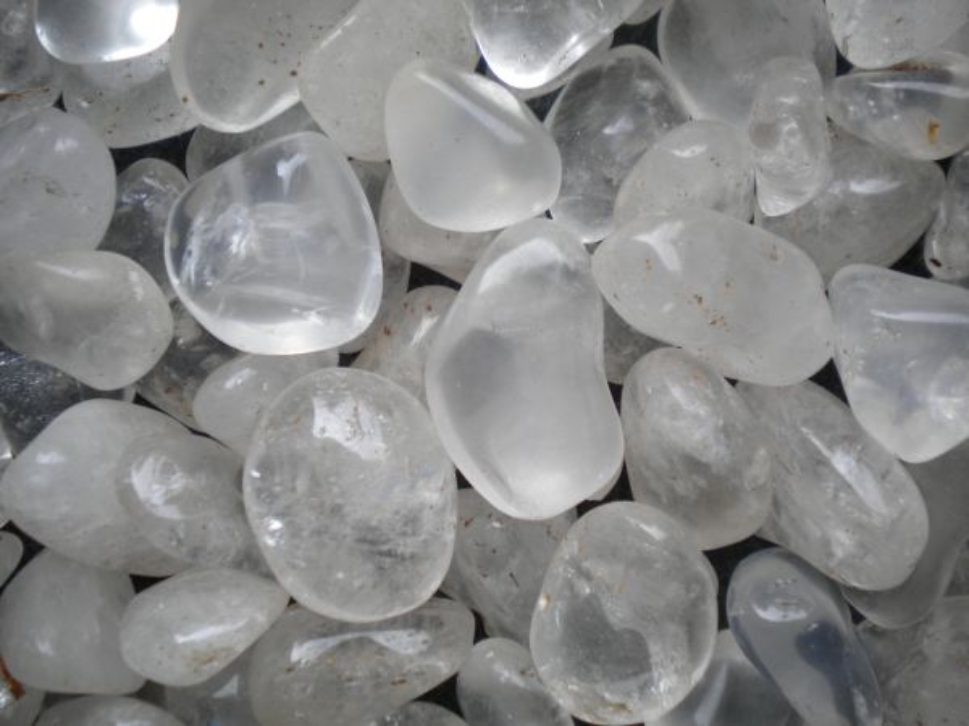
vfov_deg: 35.1
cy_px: 363
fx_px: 1148
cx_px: 484
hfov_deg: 45.8
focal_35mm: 41
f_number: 3.5
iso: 80
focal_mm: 7.4
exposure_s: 1/180
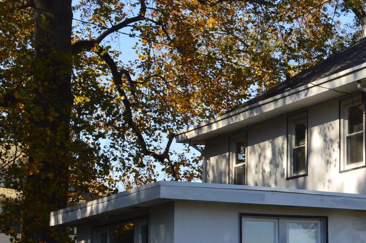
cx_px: 441
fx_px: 894
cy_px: 208
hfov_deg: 21.5
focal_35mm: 88
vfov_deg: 15.4
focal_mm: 20
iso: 400
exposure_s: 1/320
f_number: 10
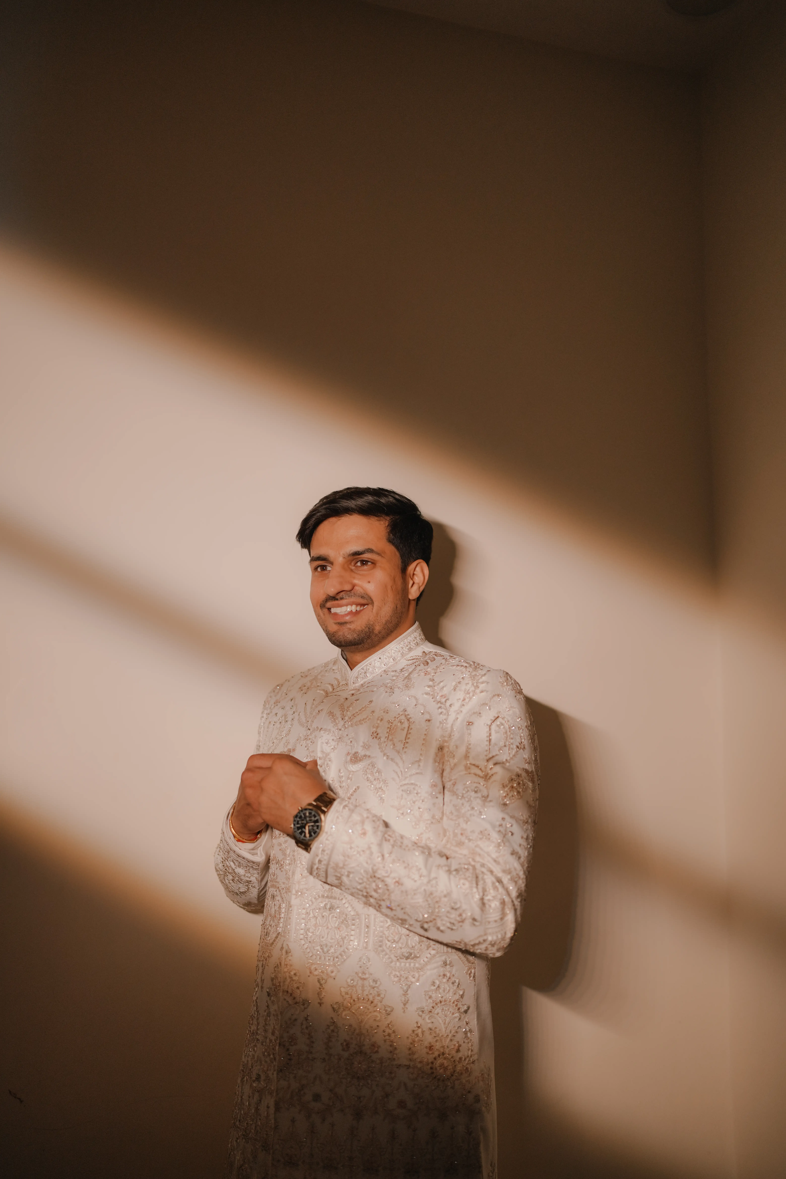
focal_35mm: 35
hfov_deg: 37.9
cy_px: 590
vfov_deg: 54.4
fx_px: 1146
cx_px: 393
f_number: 1.4
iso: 320
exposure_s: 1/250
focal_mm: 35
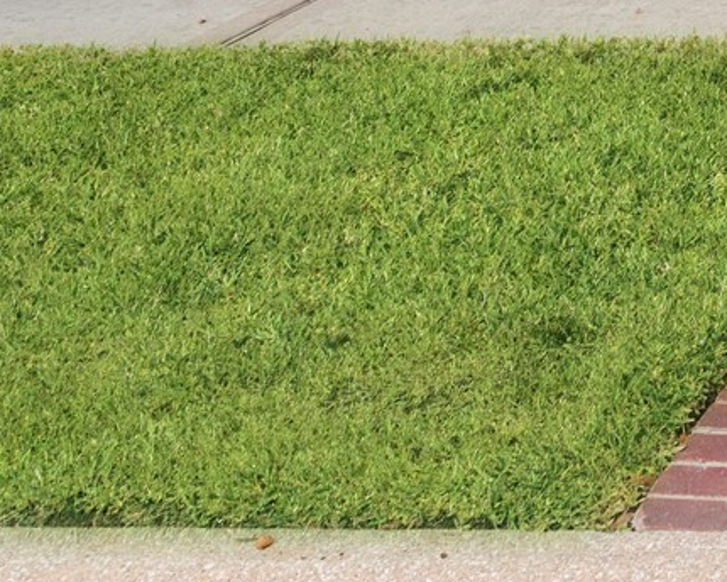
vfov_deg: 16.9
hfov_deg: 18.2
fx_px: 1528
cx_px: 1446
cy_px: -535
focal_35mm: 71
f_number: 8
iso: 100
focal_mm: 15
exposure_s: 1/50
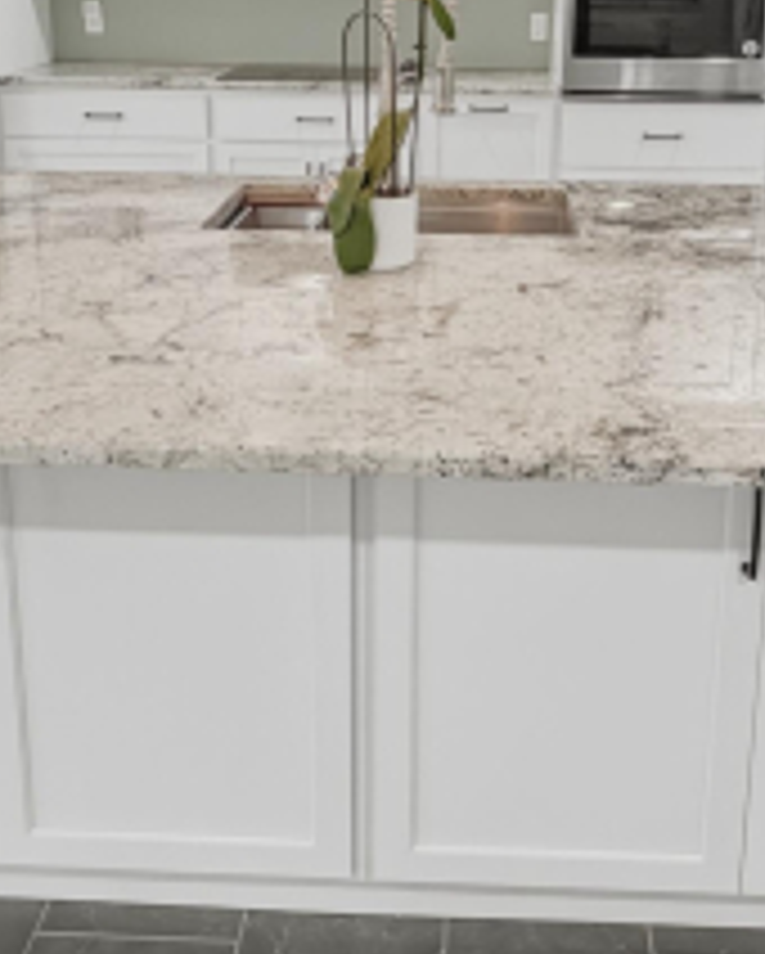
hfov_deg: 34.9
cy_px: 216
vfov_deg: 41.3
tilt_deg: -11.8
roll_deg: -0.7
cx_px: 443
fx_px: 1215
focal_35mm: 43
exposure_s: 1/60
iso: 200
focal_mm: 2.2
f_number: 2.2
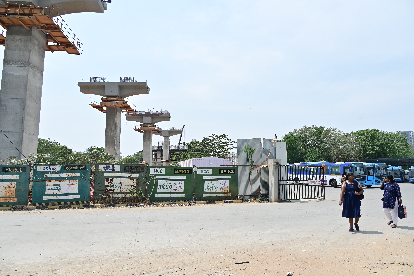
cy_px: 138
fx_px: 276
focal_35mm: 24
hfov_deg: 73.8
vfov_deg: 53.1
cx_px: 207
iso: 640
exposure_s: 1/2000
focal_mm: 24
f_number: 7.1
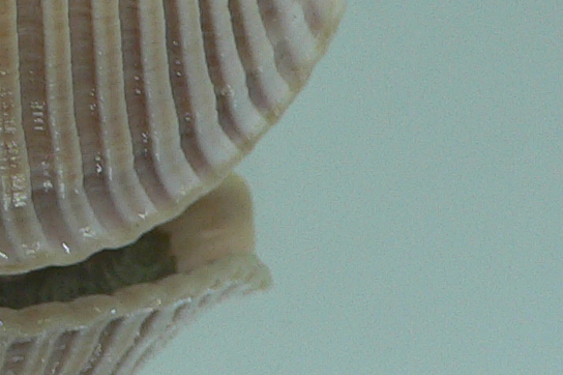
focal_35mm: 135
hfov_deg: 14.1
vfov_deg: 9.9
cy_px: -113
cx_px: -308
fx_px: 2110
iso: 80
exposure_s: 1/60
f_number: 2.8
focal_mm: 4.6
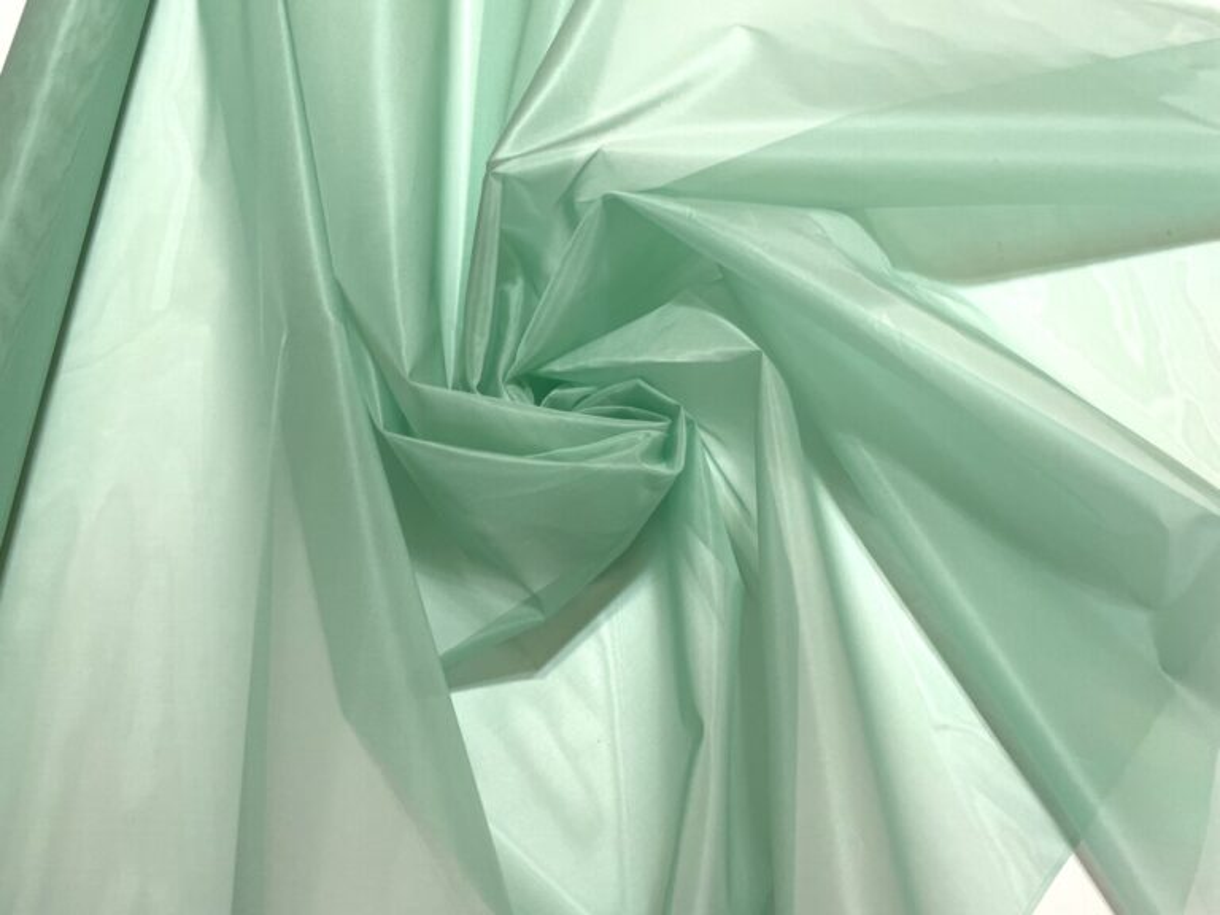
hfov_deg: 67.3
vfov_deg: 53.1
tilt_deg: -66.8
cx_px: 610
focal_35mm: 26
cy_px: 458
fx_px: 916
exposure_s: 1/100
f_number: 1.6
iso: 100
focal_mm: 4.2
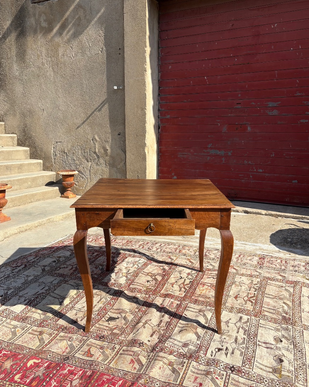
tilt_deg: -13.5
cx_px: 153
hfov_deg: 51.5
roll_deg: -1.0
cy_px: 212
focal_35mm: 28
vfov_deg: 62.1
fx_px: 320
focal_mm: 5.96
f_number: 1.6
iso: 50
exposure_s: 1/2985
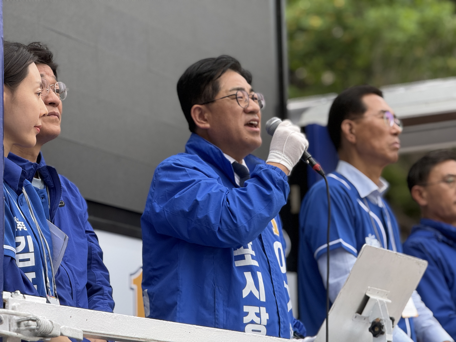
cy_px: 171
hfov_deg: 16.4
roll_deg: +1.9
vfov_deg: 12.3
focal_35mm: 120
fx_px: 1581
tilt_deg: +13.3
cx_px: 228
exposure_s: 1/120
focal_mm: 15.66
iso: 160
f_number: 2.8
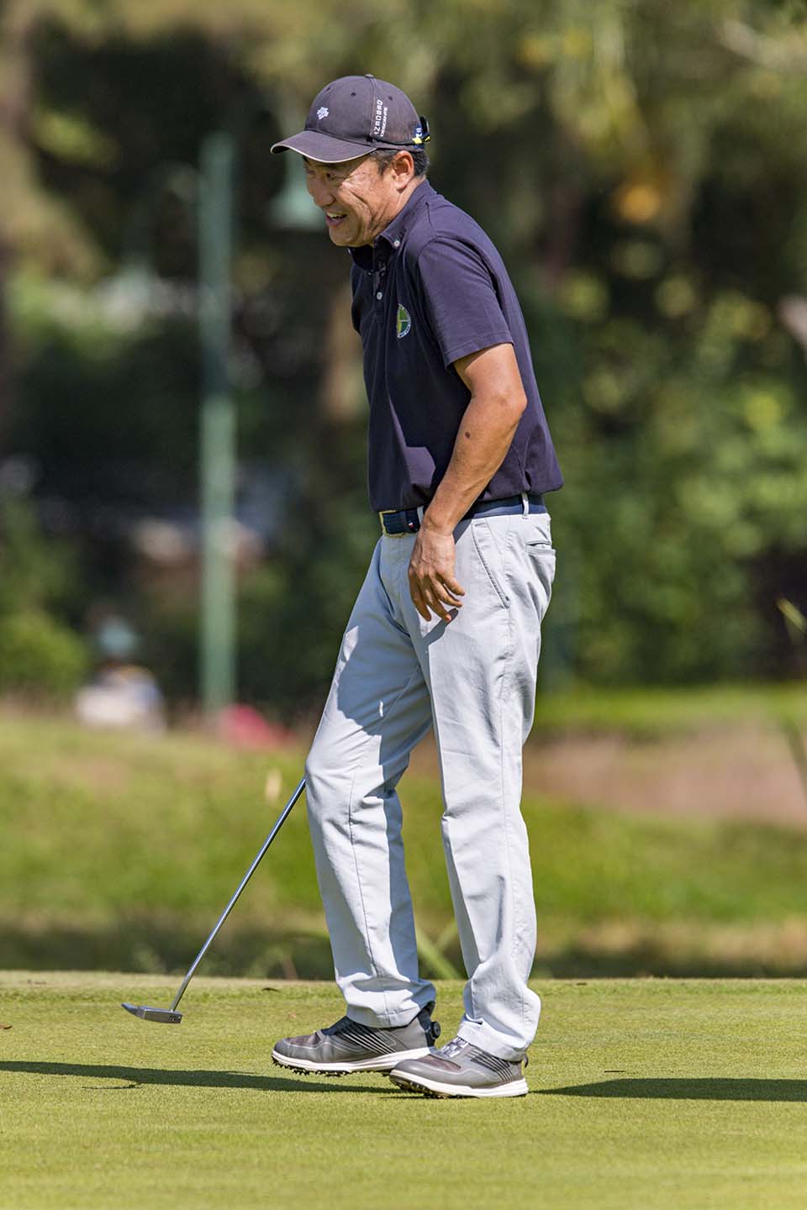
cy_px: 605
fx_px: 21855
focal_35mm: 650
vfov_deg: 3.2
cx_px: 404
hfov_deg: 2.1
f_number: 8
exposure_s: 1/2000
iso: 360
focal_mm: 650
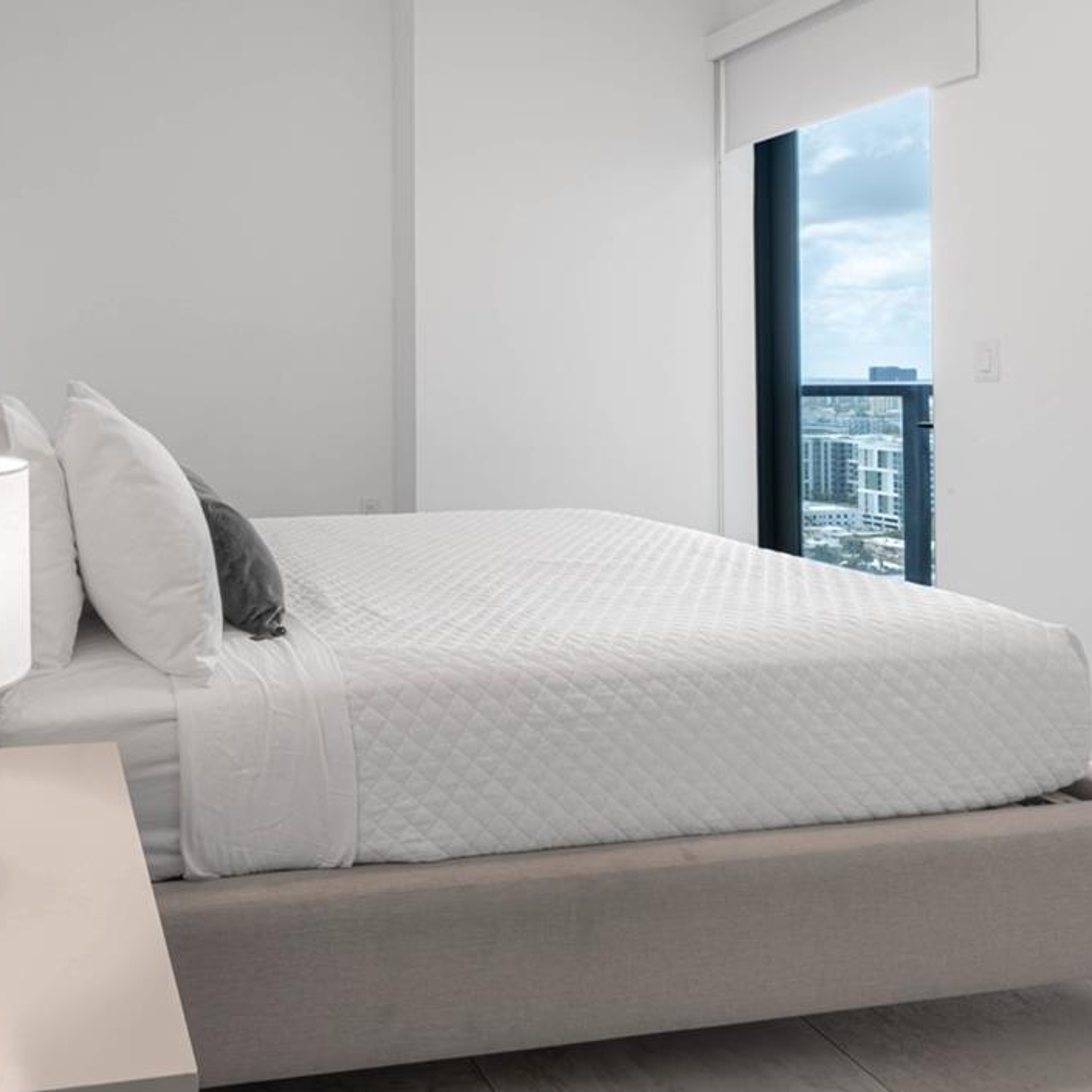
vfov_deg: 57.4
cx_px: 180
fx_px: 964
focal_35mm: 27
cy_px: 342
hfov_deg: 54.0
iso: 400
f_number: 11
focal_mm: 14
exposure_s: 1/6
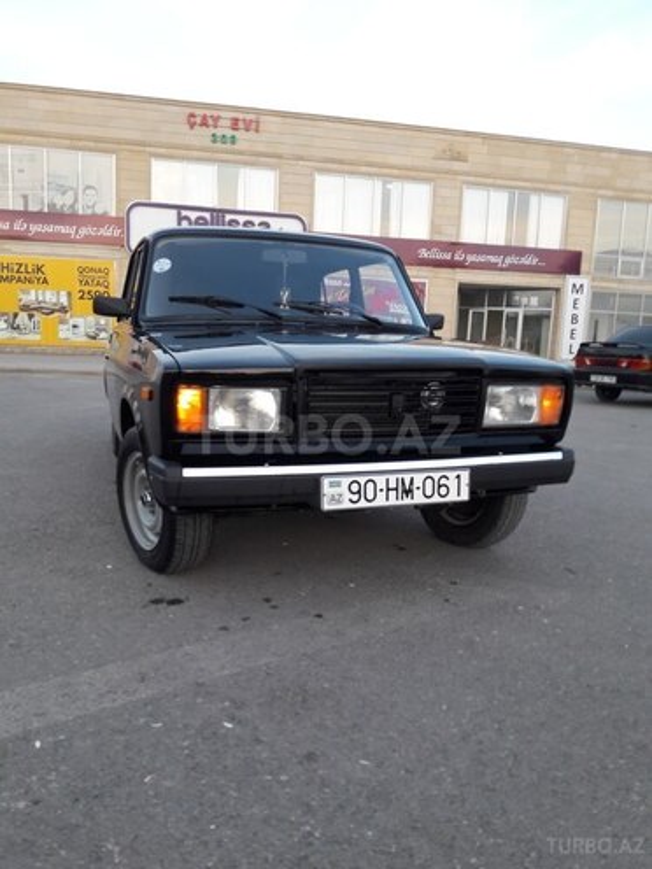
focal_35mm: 28
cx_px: 326
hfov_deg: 49.7
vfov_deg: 63.4
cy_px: 434
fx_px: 703
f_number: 1.9
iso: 50
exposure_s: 1/50
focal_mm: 3.7
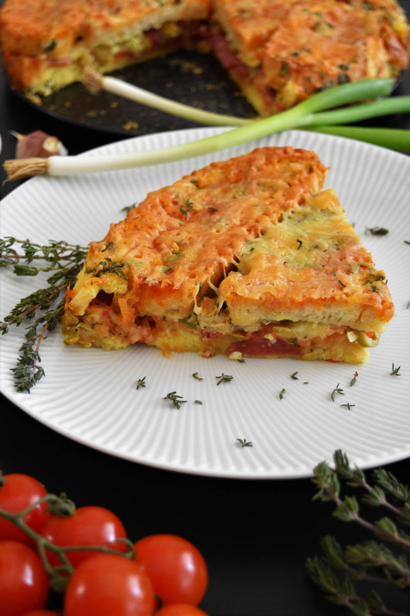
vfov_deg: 33.4
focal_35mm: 60
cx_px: 205
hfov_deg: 22.6
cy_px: 308
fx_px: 1025
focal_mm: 40
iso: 1600
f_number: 4.8
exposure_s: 1/60
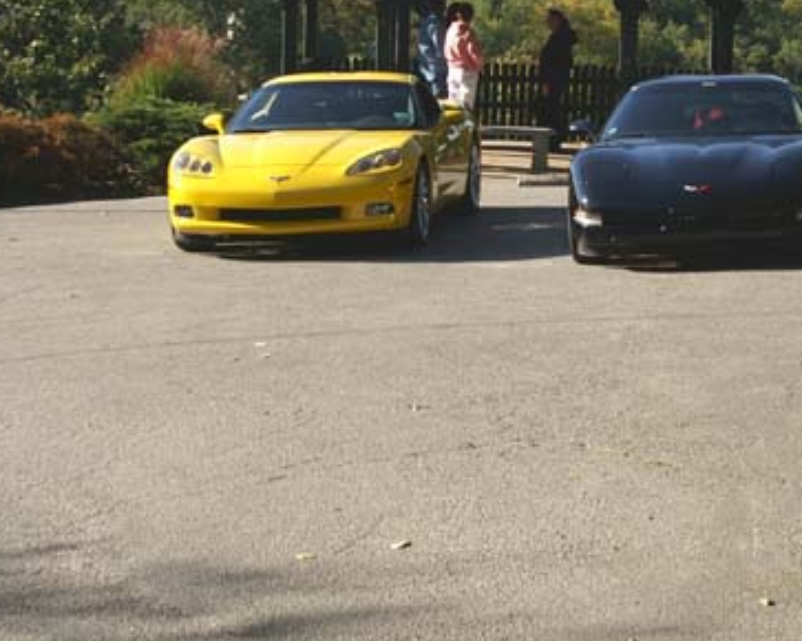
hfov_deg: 20.1
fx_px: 2206
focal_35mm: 93
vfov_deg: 16.4
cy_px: 115
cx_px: 747
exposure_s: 1/250
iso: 100
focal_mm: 30
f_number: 5.6
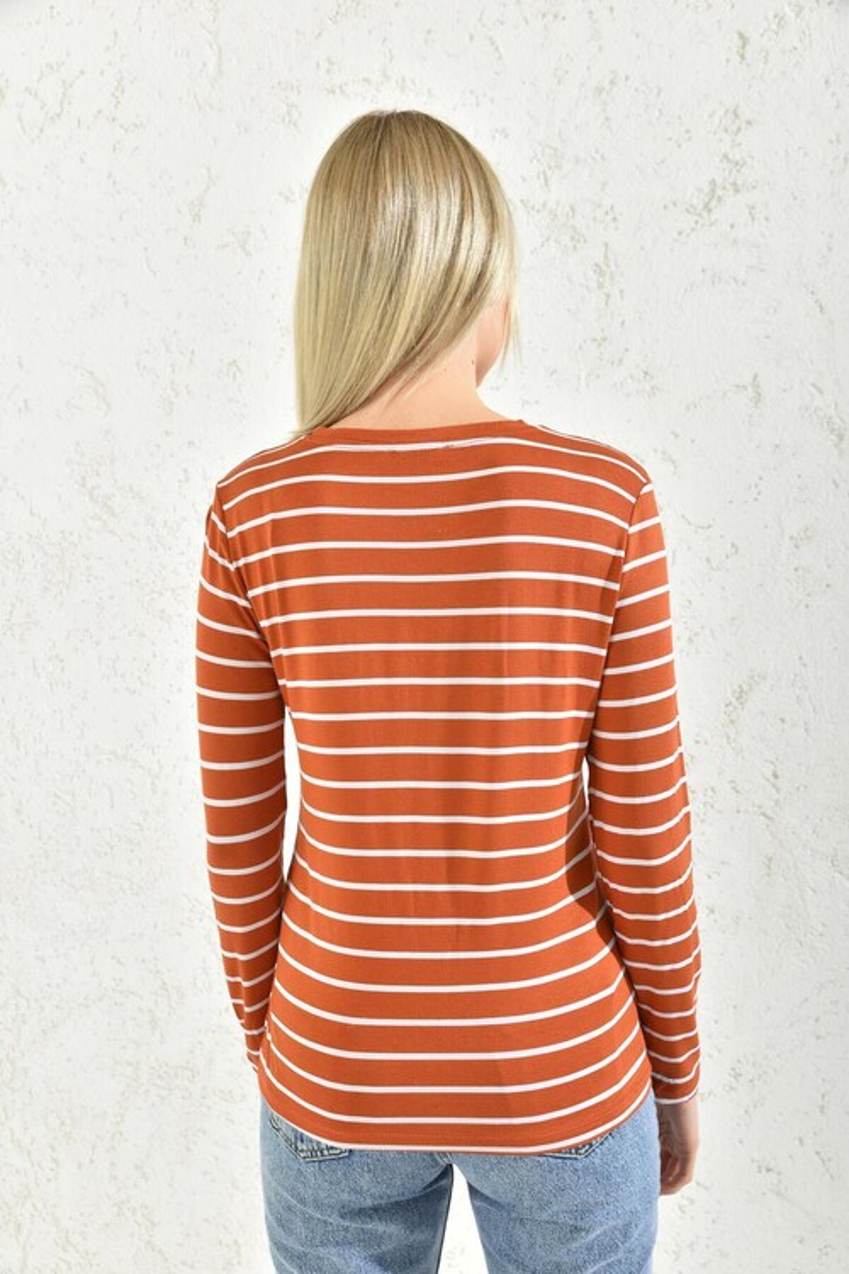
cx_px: 424
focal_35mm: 35
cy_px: 637
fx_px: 1238
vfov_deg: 54.4
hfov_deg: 37.9
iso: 100
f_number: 7.1
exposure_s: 1/160
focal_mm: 35
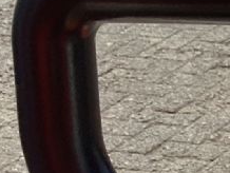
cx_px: 584
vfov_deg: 8.1
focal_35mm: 182
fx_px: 1211
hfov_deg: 9.5
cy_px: 220
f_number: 2.4
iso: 25
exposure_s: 1/420
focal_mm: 3.3
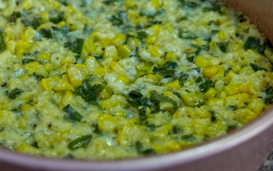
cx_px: 101
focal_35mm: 78
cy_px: 65
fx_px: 580
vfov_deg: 16.7
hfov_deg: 26.4
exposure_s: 1/100
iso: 5000
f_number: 7.1
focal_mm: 60
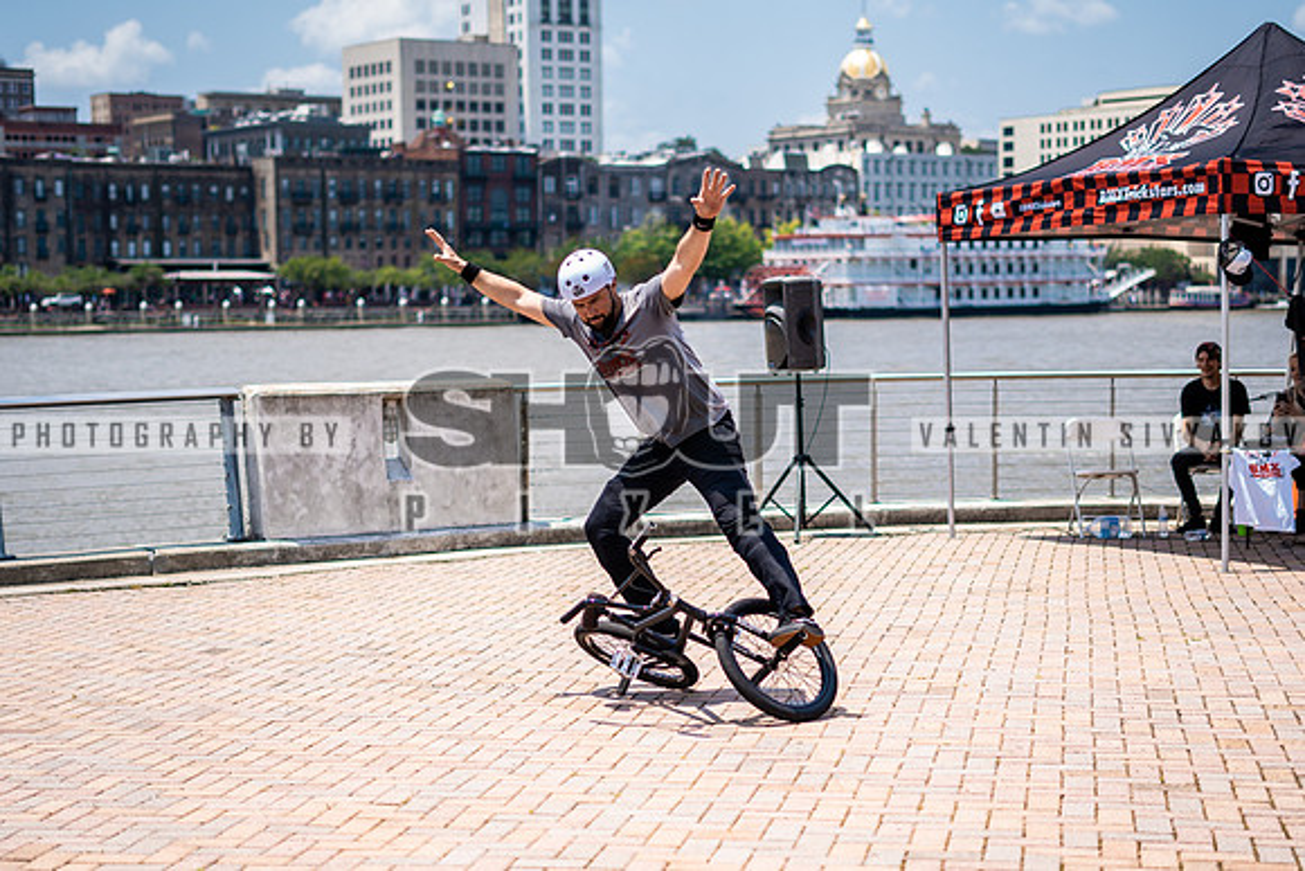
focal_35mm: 65
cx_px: 695
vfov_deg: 20.8
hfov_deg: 30.9
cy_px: 545
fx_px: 2362
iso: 64
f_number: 1.8
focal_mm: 50
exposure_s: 1/3200
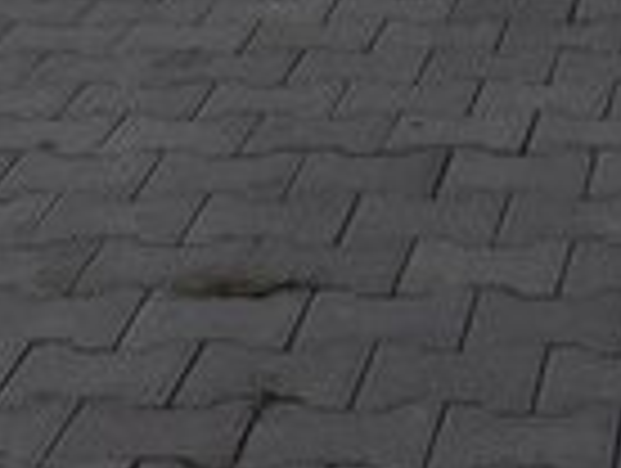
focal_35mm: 129
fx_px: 2318
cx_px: 796
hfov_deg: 14.6
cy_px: -637
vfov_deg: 10.1
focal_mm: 3.6
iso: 40
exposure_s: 1/2174
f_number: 1.9
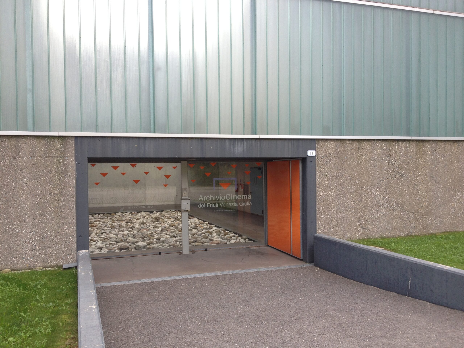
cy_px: 174
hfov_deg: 52.6
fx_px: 469
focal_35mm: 35
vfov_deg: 40.7
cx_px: 232
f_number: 2.4
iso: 50
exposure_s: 1/120
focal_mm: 4.28
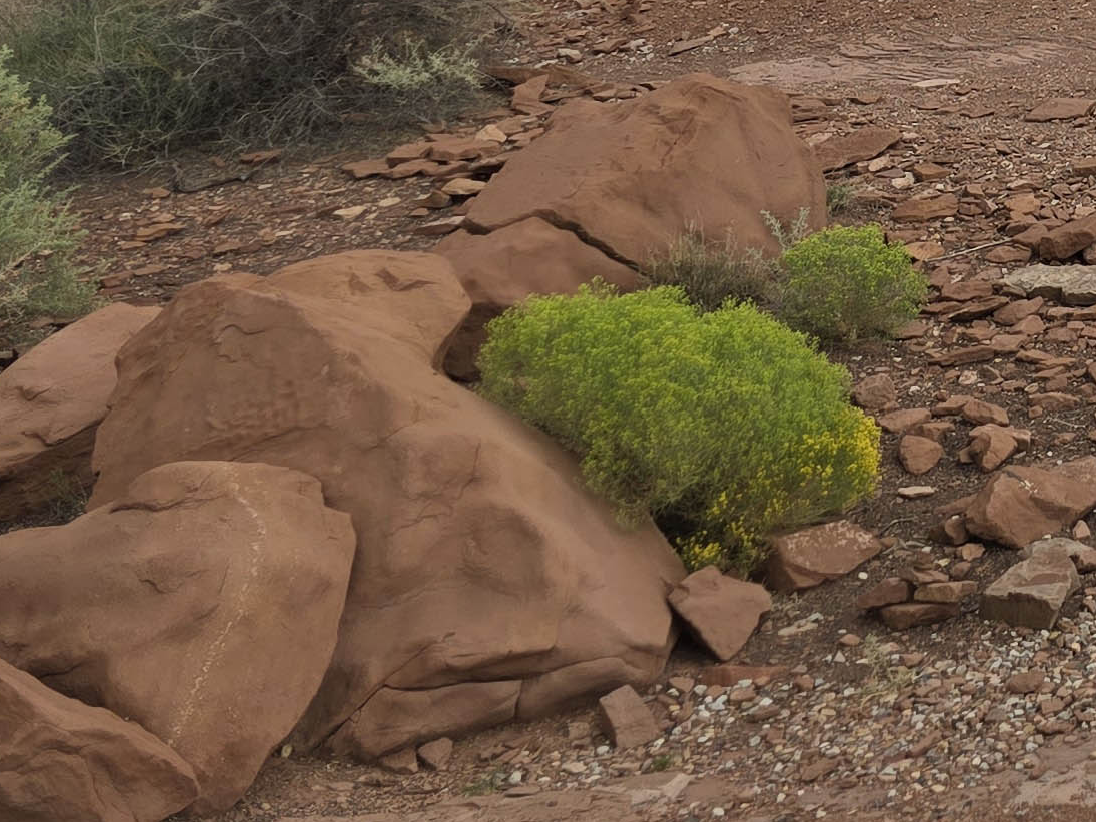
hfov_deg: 19.1
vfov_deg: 15.6
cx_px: 1835
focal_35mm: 84
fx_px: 2659
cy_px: -563
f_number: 1.7
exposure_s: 1/504
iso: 12
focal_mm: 6.3
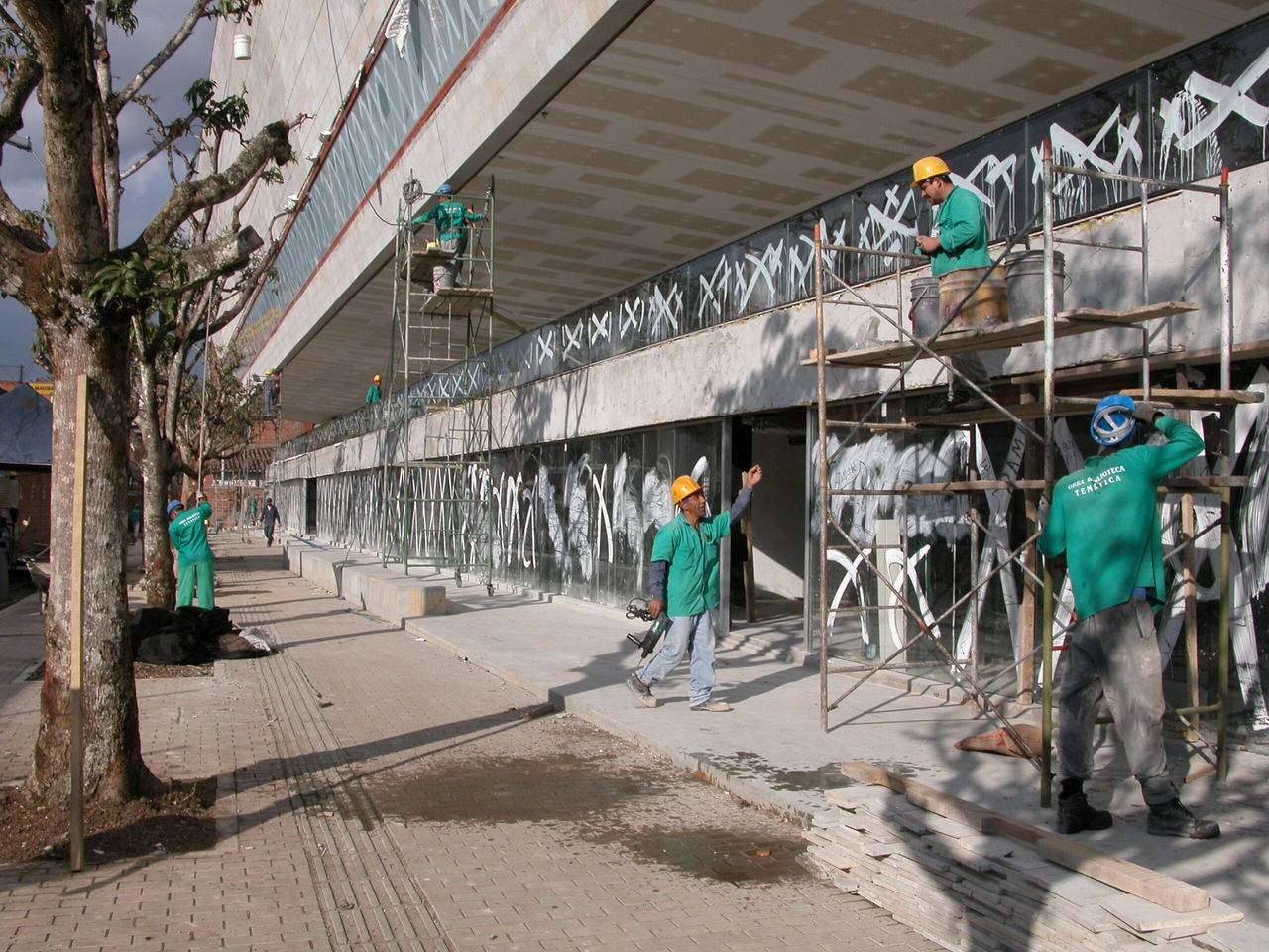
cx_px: 634
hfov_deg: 52.6
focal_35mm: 35
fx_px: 1283
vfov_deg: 40.7
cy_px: 476
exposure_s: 1/412
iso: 100
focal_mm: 8.9
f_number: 6.3
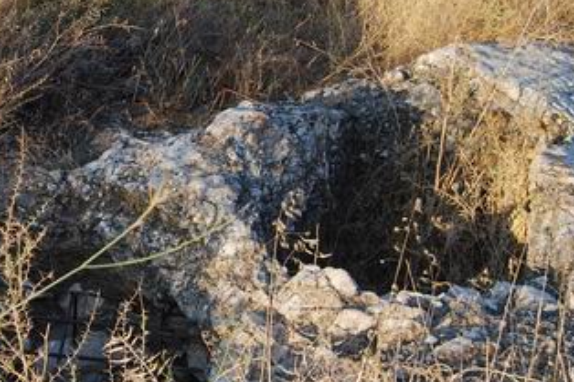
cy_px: 136
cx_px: 75
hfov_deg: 31.1
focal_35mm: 62
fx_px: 988
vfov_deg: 21.8
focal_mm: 18
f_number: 5.6
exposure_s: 1/125
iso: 100
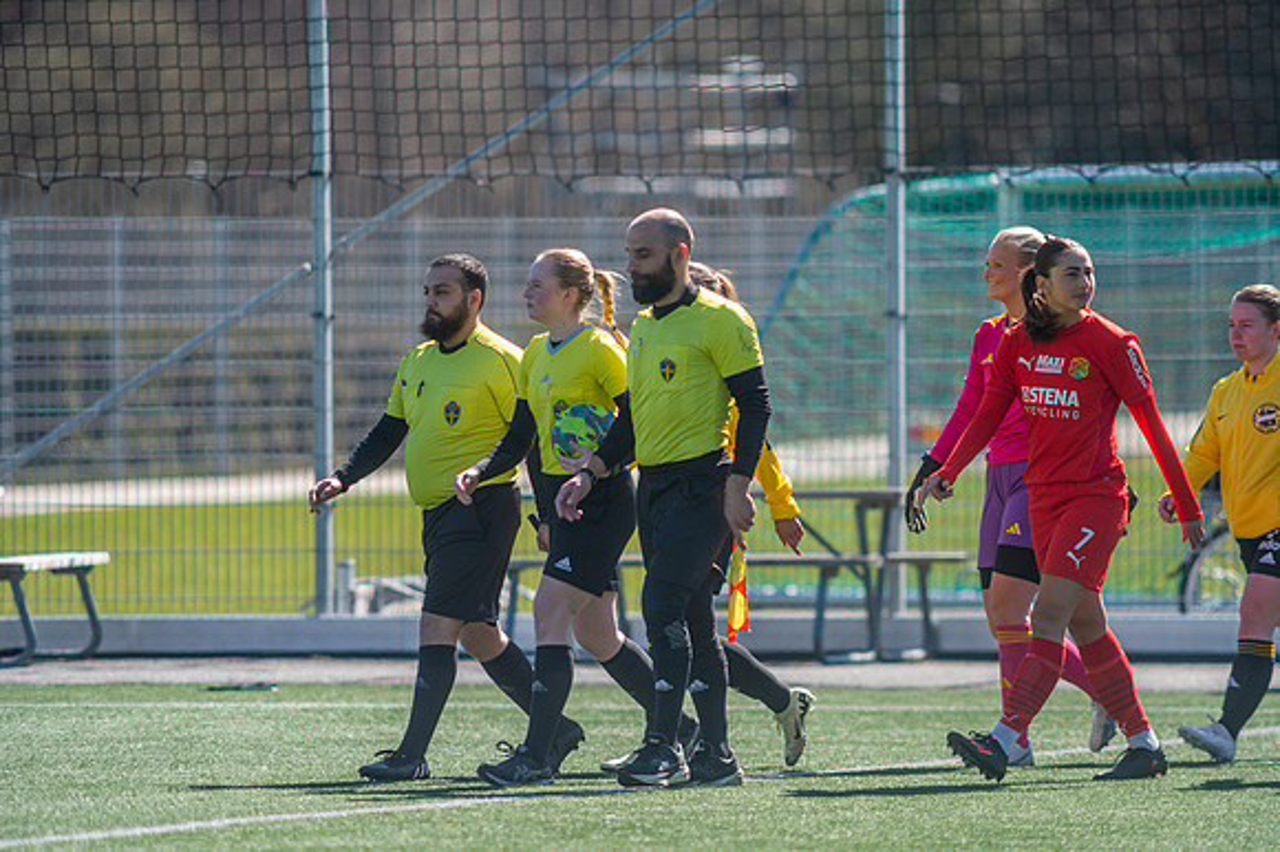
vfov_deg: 3.2
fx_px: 15259
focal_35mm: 429
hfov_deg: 4.8
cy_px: 426
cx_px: 640
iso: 360
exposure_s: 1/1600
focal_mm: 420
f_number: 4
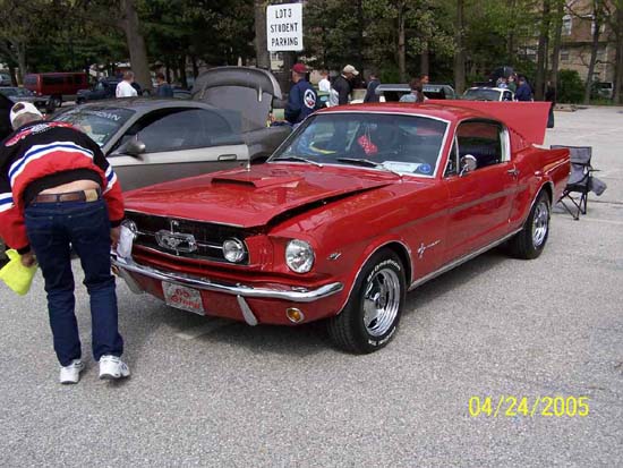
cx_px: 312
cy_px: 234
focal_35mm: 38
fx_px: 684
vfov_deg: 37.7
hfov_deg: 49.0
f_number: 4
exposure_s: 1/800
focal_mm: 6.3
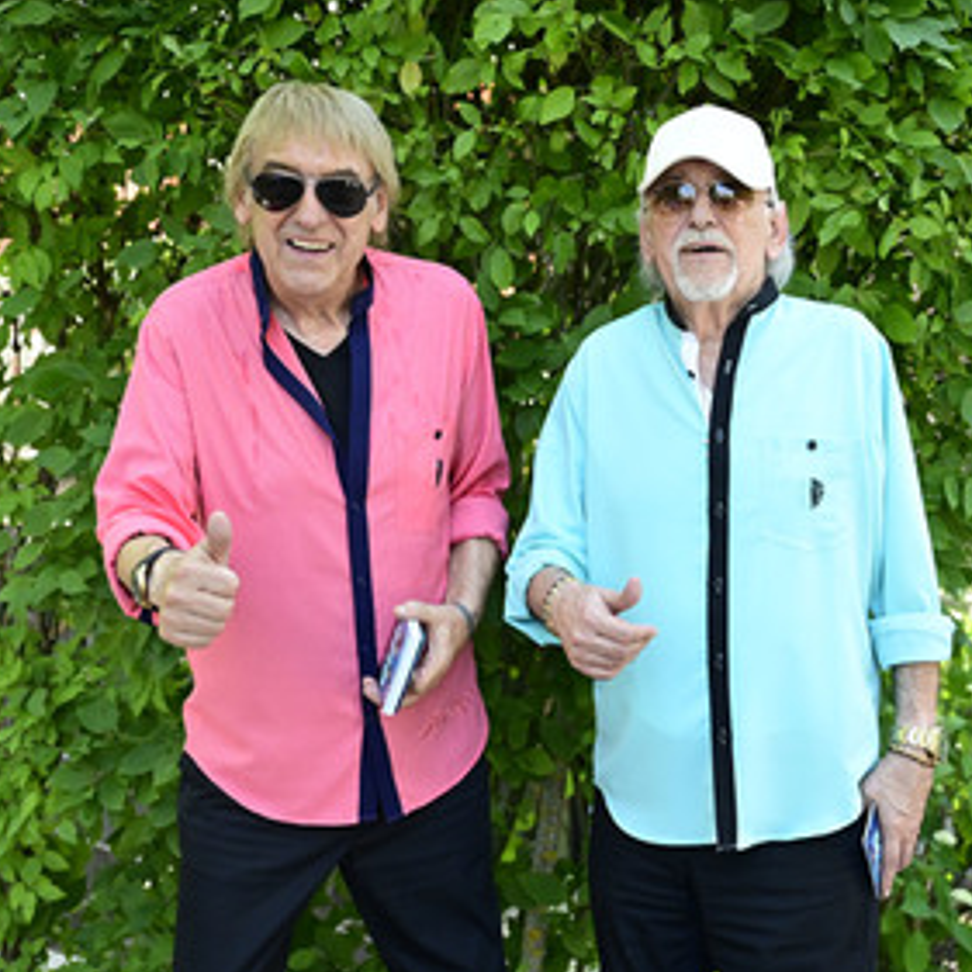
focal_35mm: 49
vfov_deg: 34.7
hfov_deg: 34.6
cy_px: 515
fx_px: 1557
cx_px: 534
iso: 4000
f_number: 2.8
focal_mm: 36
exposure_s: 1/5000
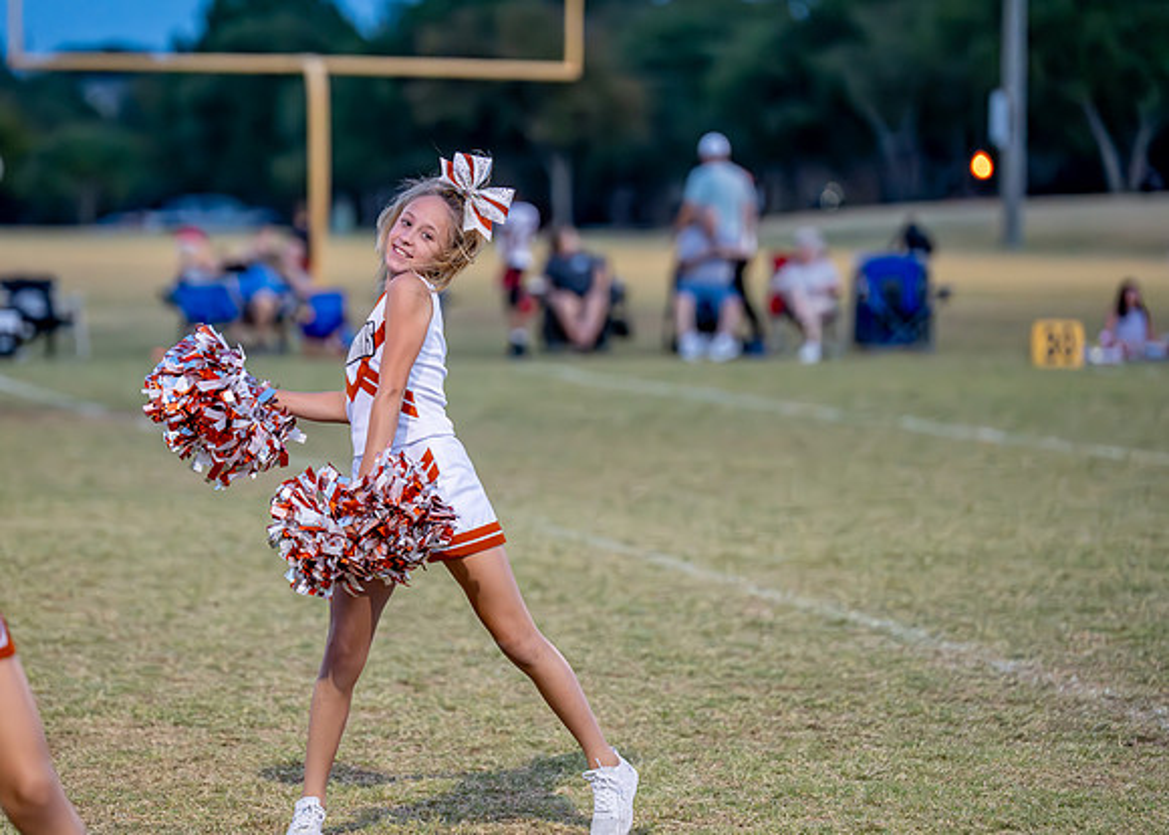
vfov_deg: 7.8
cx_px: 433
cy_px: 353
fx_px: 6103
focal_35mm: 184
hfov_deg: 10.9
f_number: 2.8
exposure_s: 1/1000
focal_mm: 148
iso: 5000
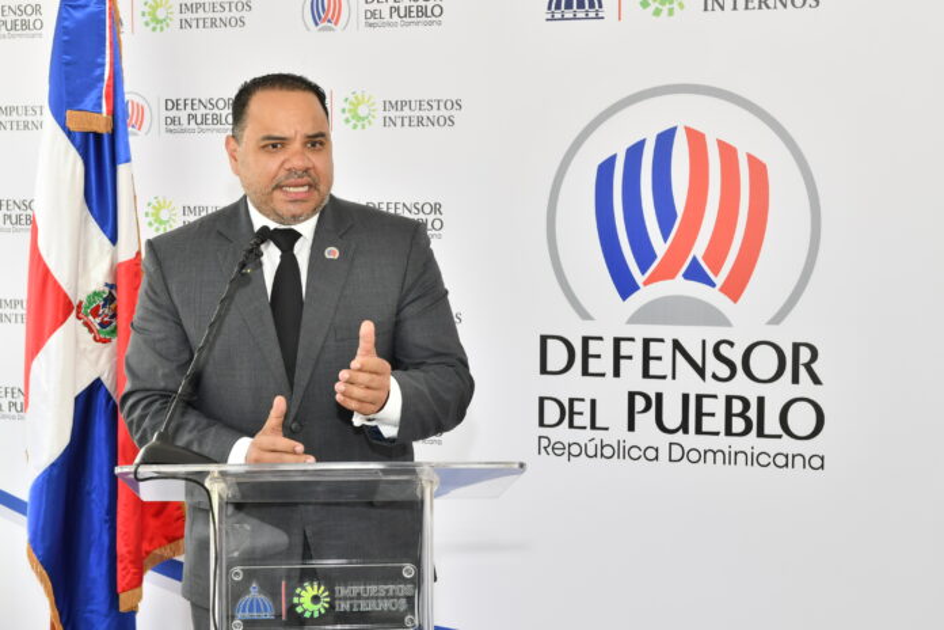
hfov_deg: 30.5
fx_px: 1731
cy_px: 315
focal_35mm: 66
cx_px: 472
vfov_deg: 20.6
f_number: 8
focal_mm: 44
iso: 400
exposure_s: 1/250
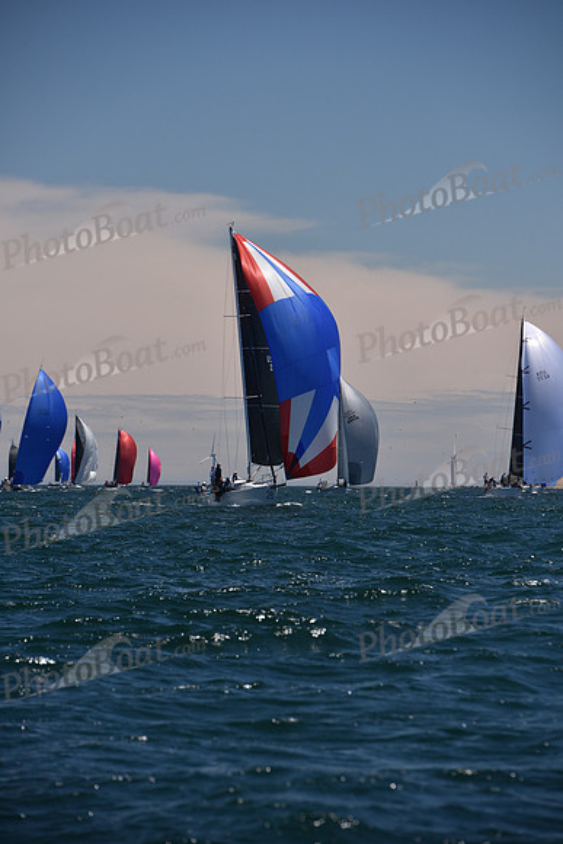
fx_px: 4689
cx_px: 282
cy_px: 422
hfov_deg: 6.9
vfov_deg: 10.3
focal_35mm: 200
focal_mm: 200
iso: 250
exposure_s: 1/800
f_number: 8
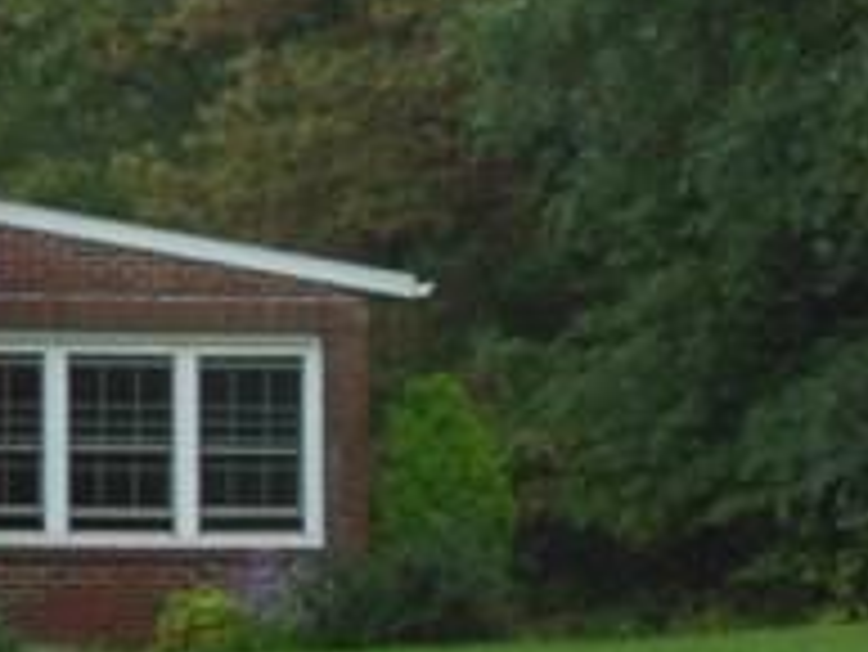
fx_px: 5721
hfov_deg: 8.0
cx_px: -1286
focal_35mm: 228
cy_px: 589
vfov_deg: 6.5
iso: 125
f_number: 3.8
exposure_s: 1/125
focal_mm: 7.7
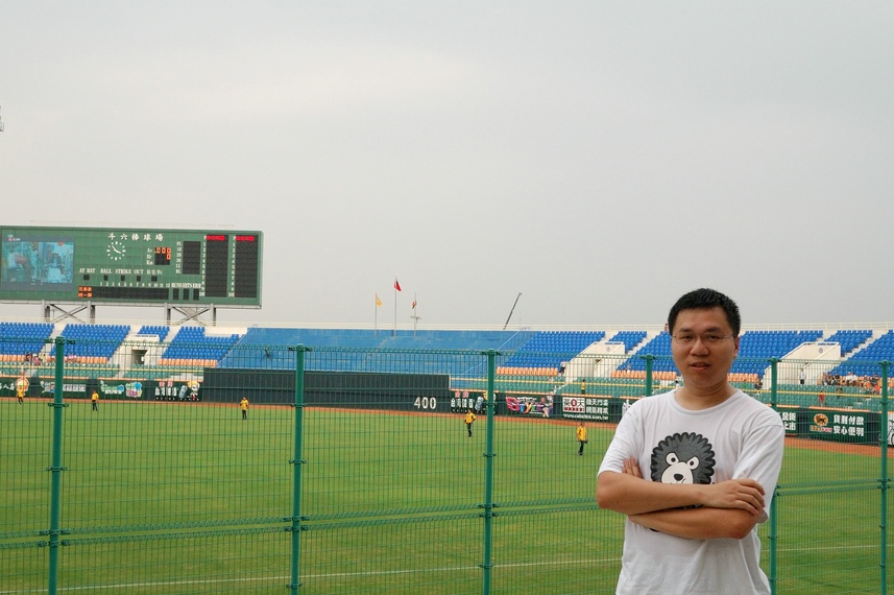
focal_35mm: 43
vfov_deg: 31.1
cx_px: 406
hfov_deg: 45.4
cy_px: 316
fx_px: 1067
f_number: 5.6
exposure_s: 1/400
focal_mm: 24
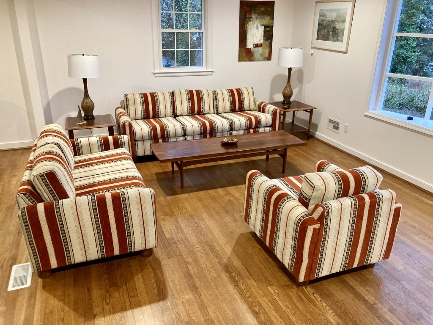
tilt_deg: -20.0
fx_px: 350
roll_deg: -2.3
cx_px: 216
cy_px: 162
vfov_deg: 49.7
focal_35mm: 28
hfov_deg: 63.4
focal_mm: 3.99
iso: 250
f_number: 1.8
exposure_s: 1/40
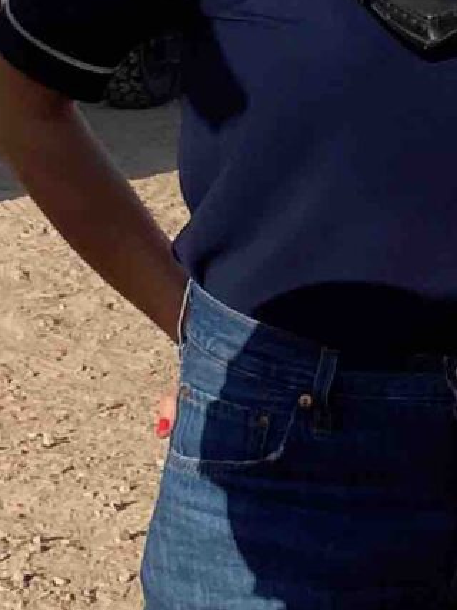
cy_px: -167
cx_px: 800
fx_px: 2747
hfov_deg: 9.1
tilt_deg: -5.6
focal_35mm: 156
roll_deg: -0.6
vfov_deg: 12.3
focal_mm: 4.25
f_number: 1.8
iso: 32
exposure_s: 1/2817
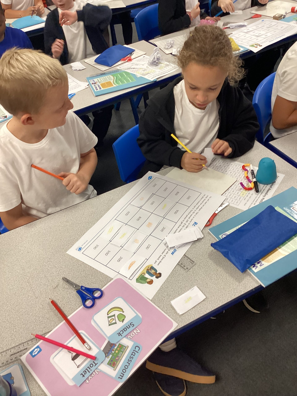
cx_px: 148
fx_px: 355
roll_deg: +6.7
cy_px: 198
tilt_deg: -42.6
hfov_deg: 45.4
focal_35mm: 31
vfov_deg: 58.4
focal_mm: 3.3
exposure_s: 1/60
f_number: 2.4
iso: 160
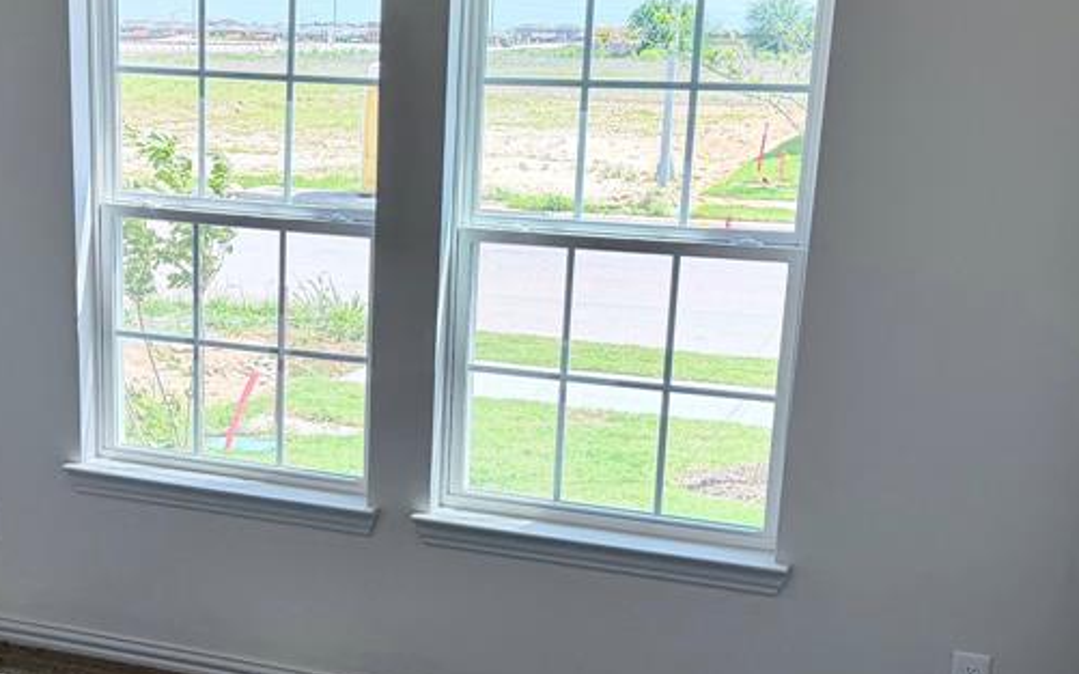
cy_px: 429
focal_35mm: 52
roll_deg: -0.9
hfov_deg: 38.5
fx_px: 1529
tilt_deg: -14.3
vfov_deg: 24.8
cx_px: 364
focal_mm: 6.76
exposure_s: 1/683
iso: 100
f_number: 1.78
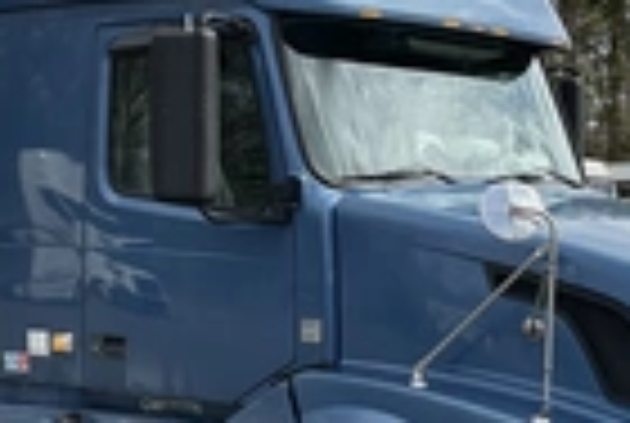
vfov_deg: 16.0
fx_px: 1508
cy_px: 225
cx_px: 261
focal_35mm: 86
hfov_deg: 23.6
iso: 25
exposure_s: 1/1311
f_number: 1.8
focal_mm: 3
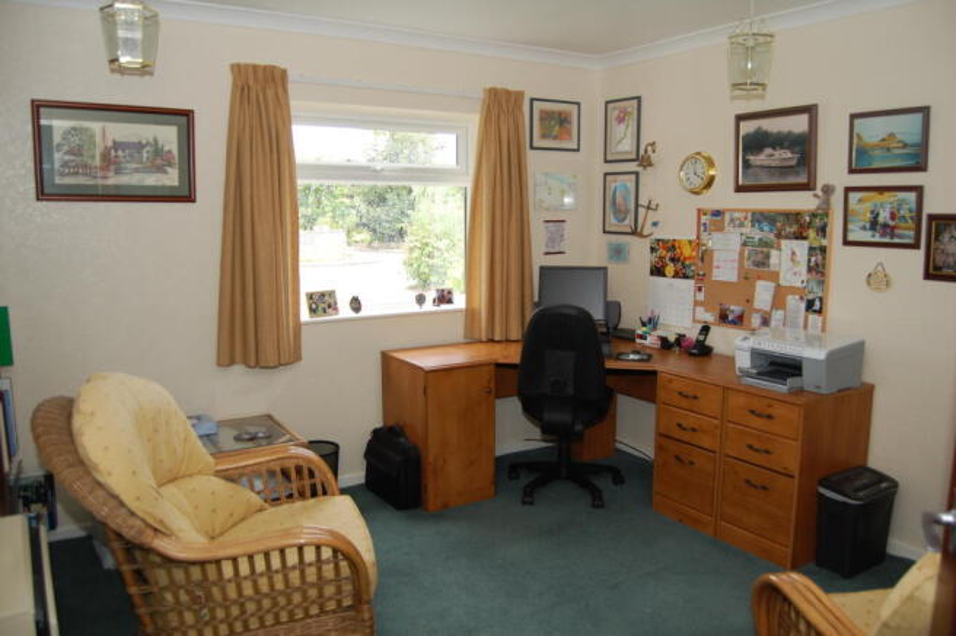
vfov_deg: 47.8
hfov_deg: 67.4
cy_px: 318
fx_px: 716
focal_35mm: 27
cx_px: 478
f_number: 4
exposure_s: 1/60
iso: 400
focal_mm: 18
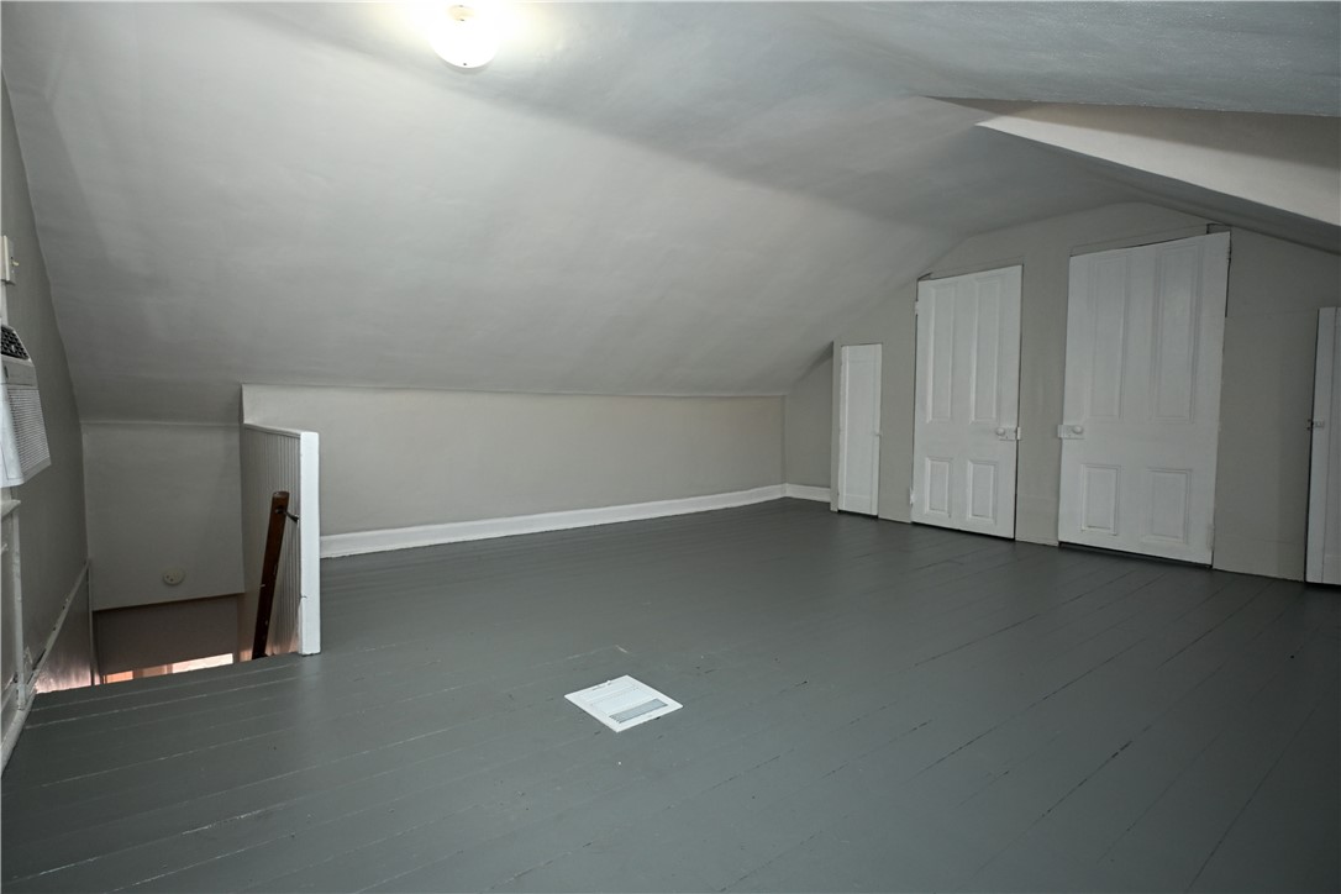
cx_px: 670
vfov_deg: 67.4
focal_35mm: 18
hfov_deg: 90.0
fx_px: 670
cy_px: 447
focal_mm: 12
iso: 280
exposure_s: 1/60
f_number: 4
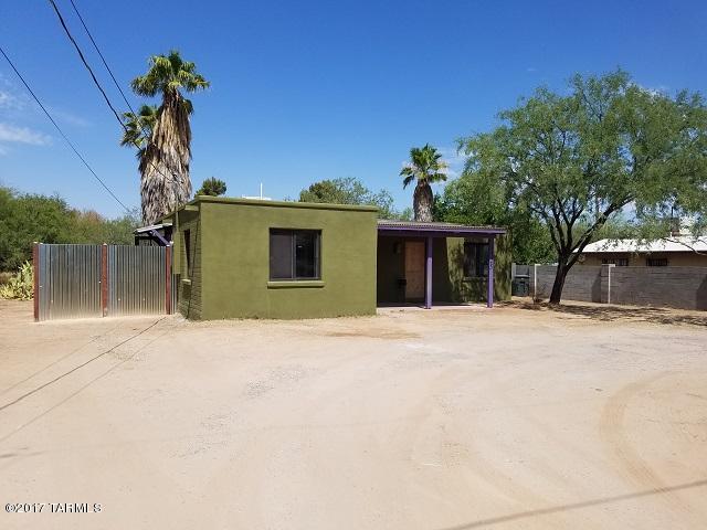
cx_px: 354
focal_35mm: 26
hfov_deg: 67.3
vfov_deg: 53.1
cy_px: 265
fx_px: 531
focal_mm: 4.2
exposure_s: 1/3672
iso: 50
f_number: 1.7
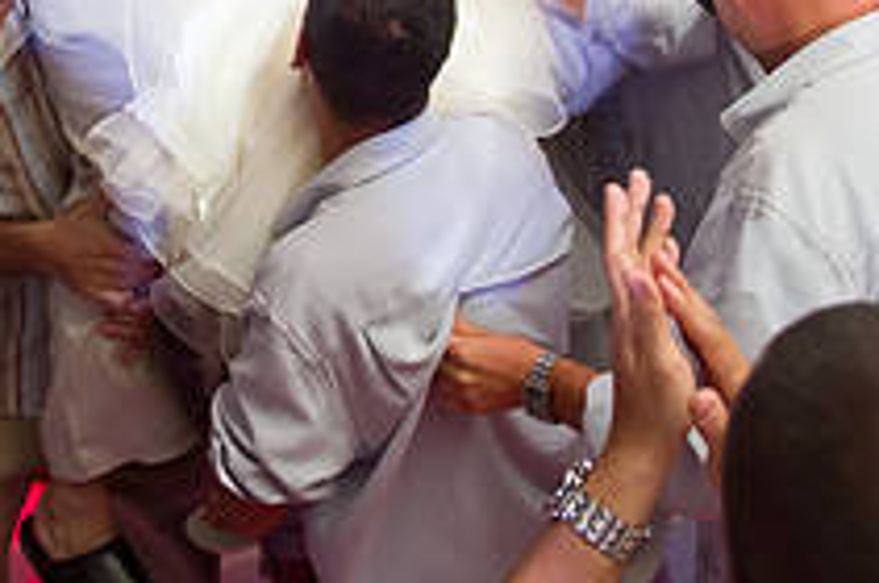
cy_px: -108
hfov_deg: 30.2
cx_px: 262
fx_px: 1609
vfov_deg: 19.4
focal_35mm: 66
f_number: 3.2
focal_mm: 24
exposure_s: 1/125
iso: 1600
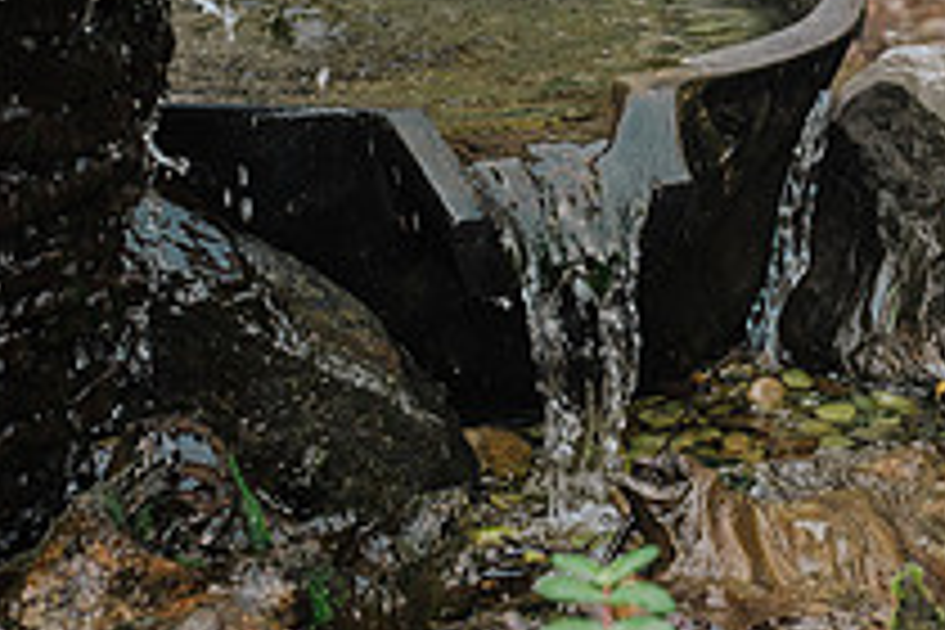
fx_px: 3648
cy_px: 223
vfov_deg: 9.9
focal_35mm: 139
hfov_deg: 14.7
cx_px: 648
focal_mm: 50
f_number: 5
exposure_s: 1/320
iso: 250
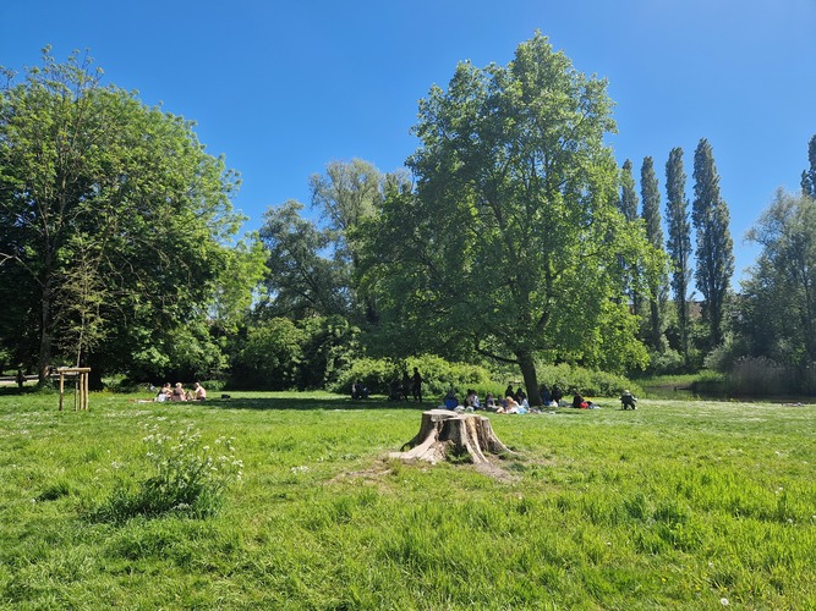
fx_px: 542
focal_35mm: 23
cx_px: 408
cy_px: 306
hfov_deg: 73.9
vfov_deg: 58.9
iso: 50
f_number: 1.8
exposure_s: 1/1148
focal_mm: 5.4
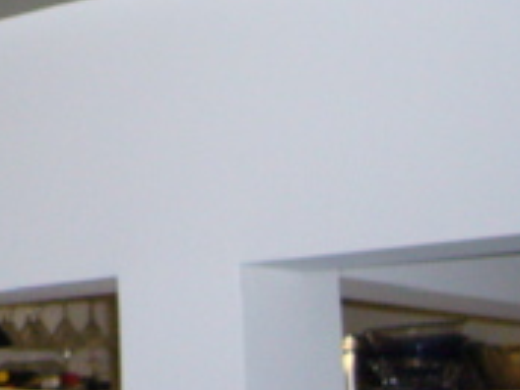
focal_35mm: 127
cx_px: -245
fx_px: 1908
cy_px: -165
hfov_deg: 14.5
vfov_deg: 11.3
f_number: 2.8
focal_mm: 5.8
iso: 250
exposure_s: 1/60
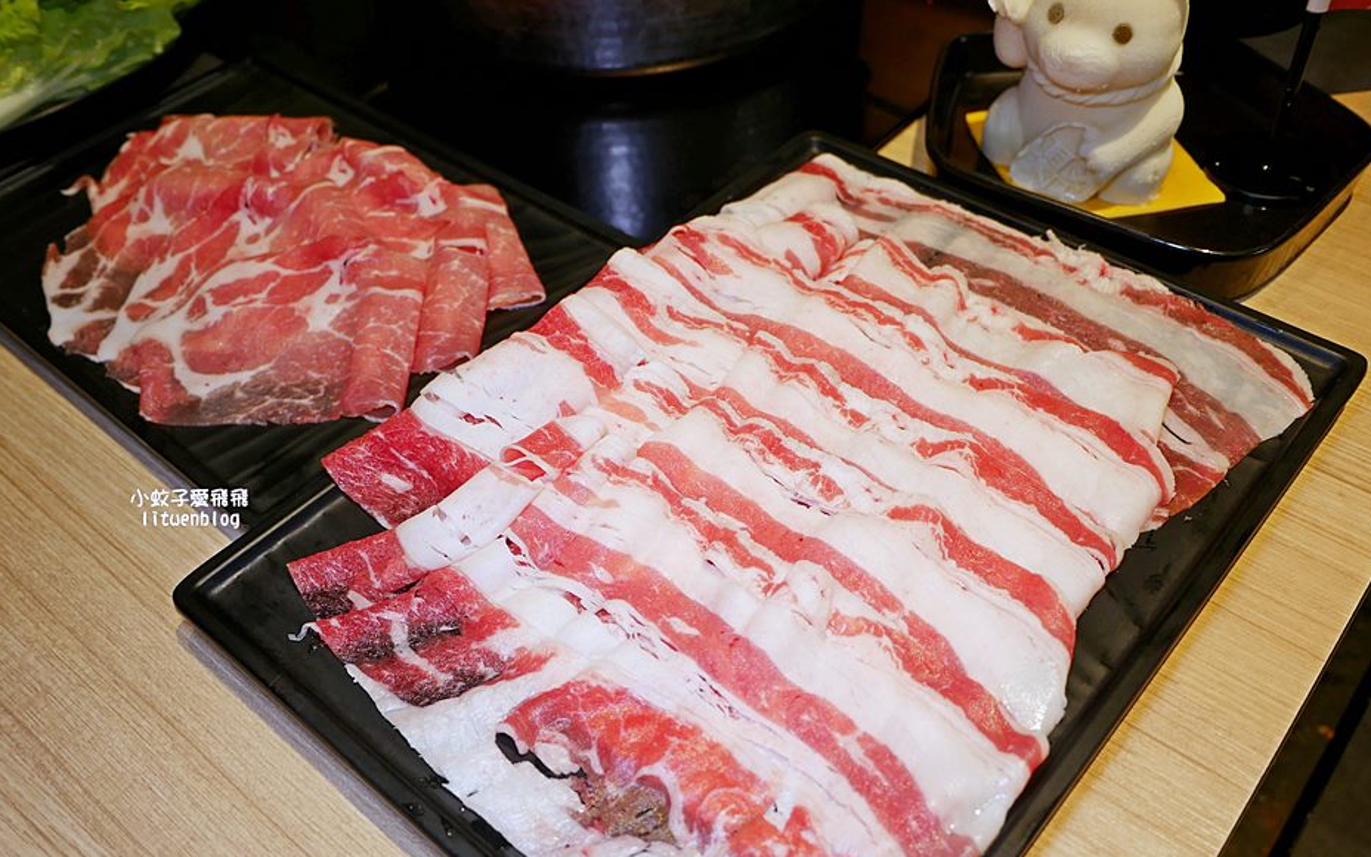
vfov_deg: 39.3
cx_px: 666
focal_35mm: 32
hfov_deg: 59.6
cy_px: 505
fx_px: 1196
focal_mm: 14
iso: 200
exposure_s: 1/160
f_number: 2.5
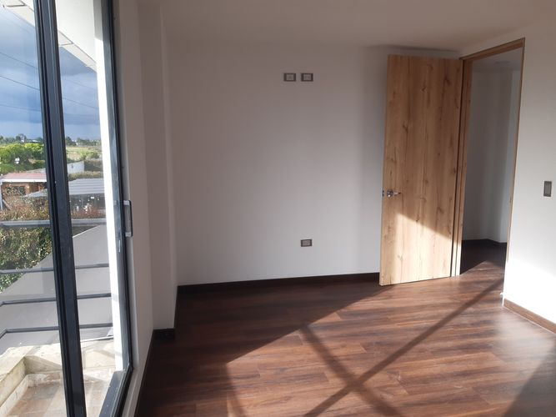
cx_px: 278
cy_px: 208
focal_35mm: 26
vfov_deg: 53.0
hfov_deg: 67.3
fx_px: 418
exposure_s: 1/278
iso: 40
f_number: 1.7
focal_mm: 3.92
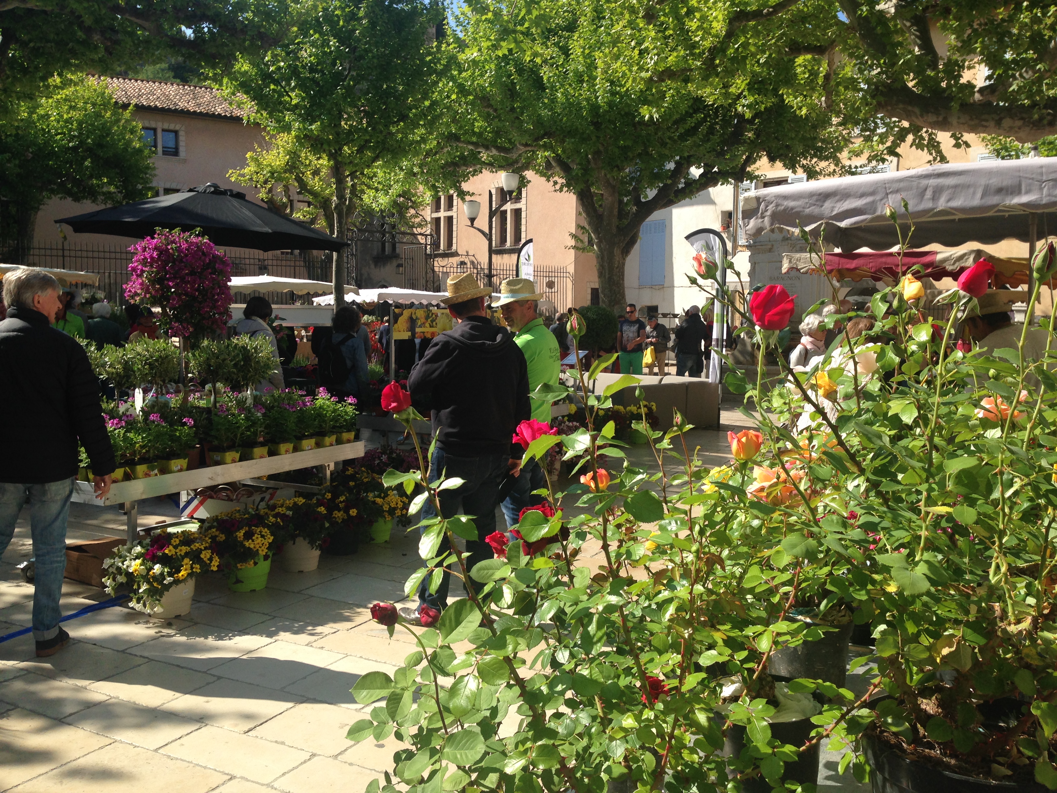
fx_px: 1008
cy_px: 396
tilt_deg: -2.9
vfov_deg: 42.9
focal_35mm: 33
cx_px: 528
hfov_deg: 55.4
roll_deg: -1.8
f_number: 2.4
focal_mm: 4.12
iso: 50
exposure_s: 1/1085
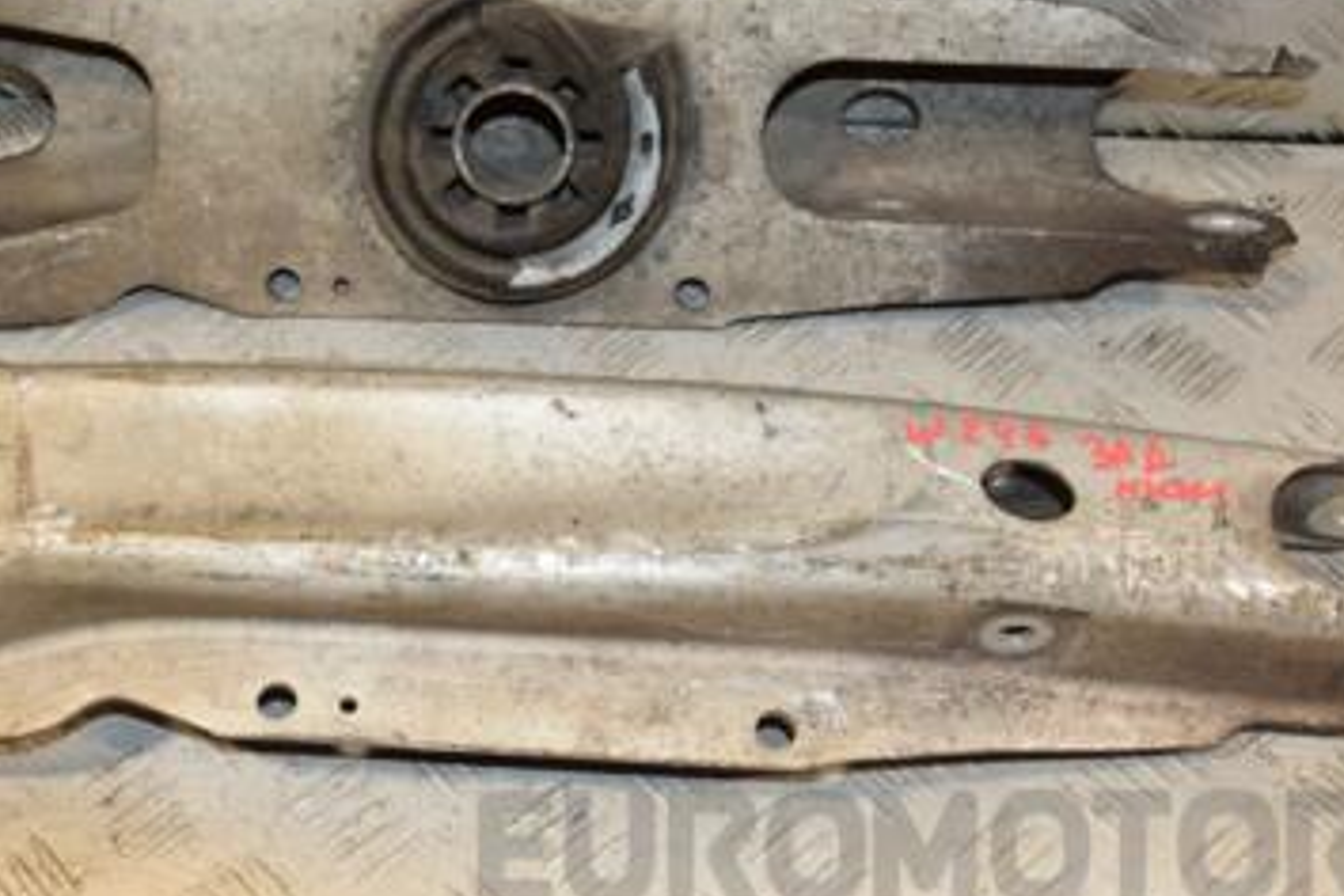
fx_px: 2091
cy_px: 342
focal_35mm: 56
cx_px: 406
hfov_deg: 35.2
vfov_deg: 24.1
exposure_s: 1/200
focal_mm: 22
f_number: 6.3
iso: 800
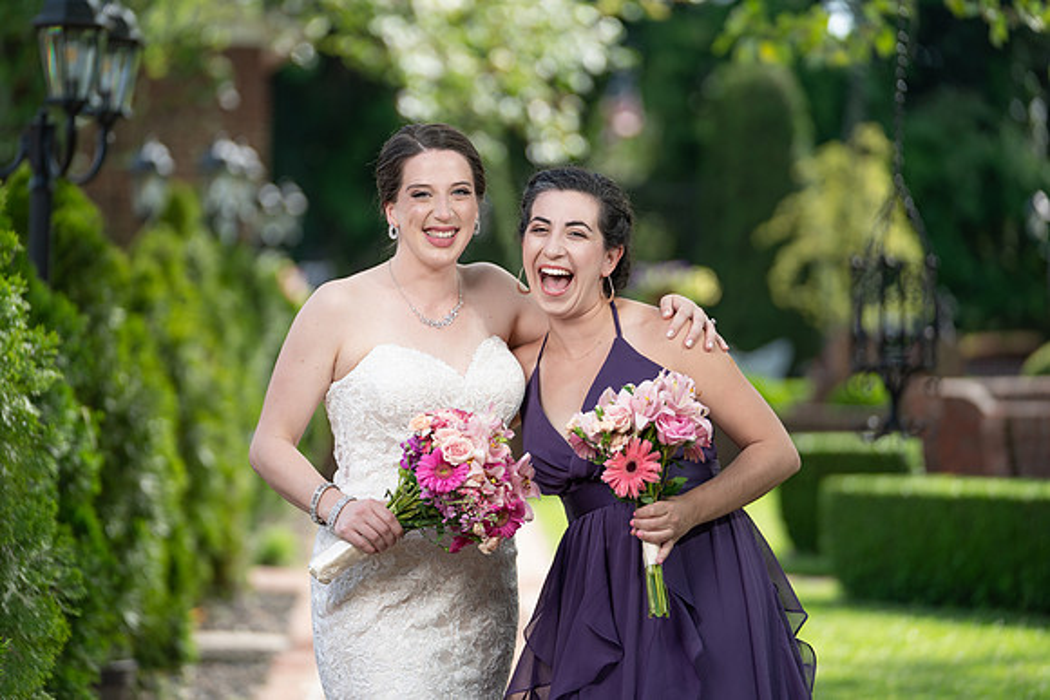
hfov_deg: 13.2
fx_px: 4547
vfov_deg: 8.8
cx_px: 499
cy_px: 333
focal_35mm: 156
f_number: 2.8
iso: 50
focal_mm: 140
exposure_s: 1/250
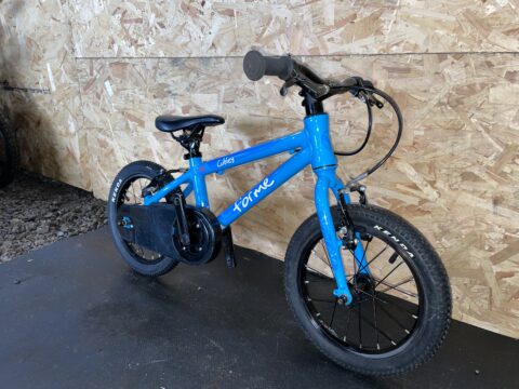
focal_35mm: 26
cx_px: 260
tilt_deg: -18.1
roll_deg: -0.1
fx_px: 390
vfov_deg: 53.1
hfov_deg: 67.3
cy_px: 194
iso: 50
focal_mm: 4.2
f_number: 1.6
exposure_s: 1/20
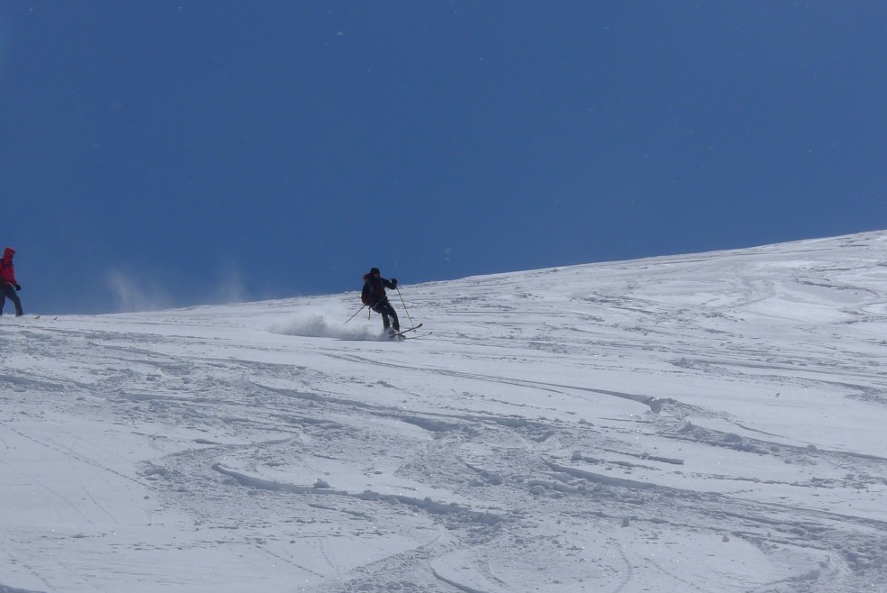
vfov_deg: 9.4
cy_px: 313
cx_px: 352
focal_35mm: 146
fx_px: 3599
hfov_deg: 14.0
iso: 80
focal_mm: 19.2
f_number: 8
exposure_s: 1/1000
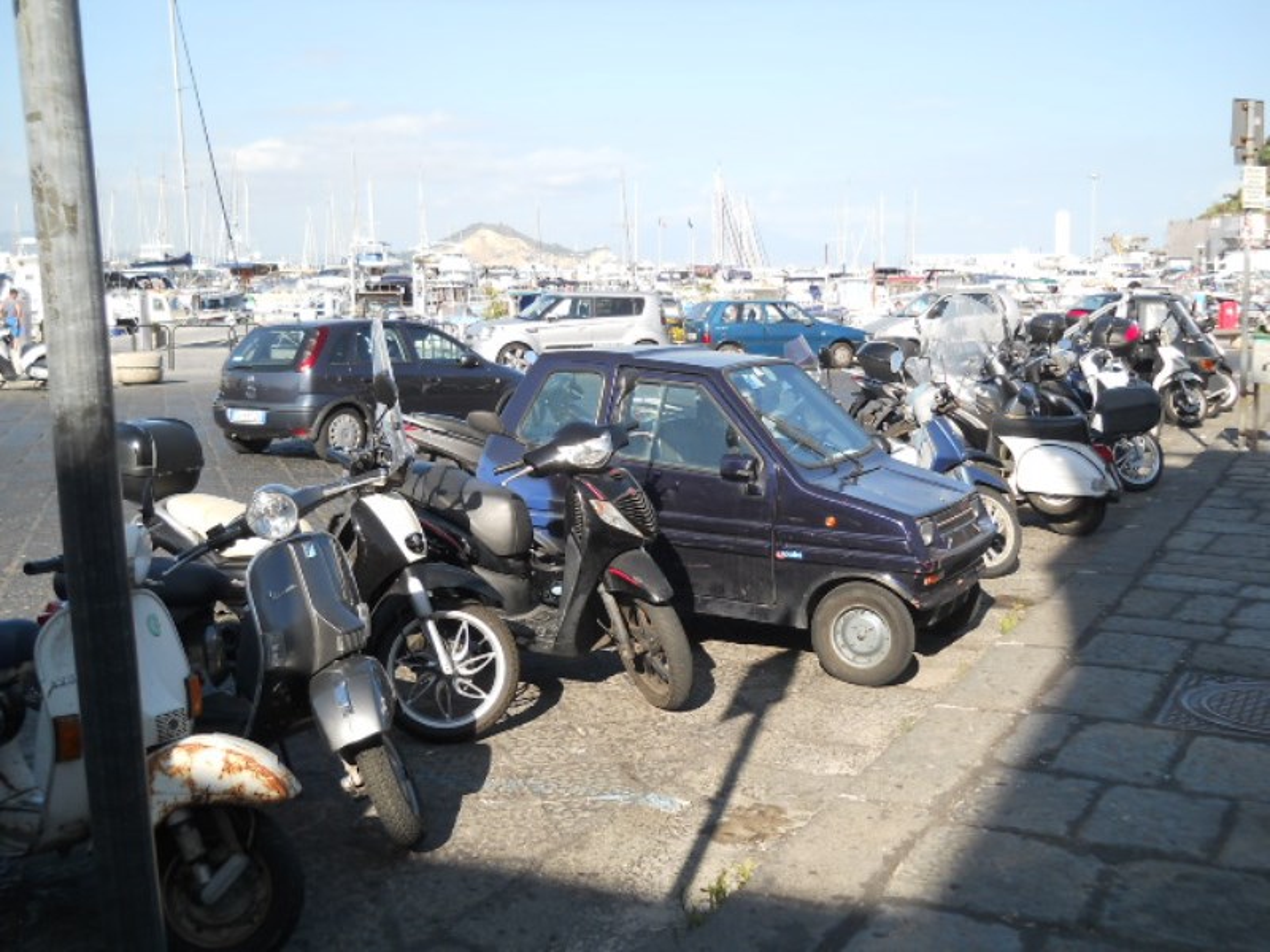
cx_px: 635
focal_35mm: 41
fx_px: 1504
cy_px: 476
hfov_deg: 45.8
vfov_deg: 35.1
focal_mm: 6.72
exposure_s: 1/200
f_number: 5.5
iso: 80
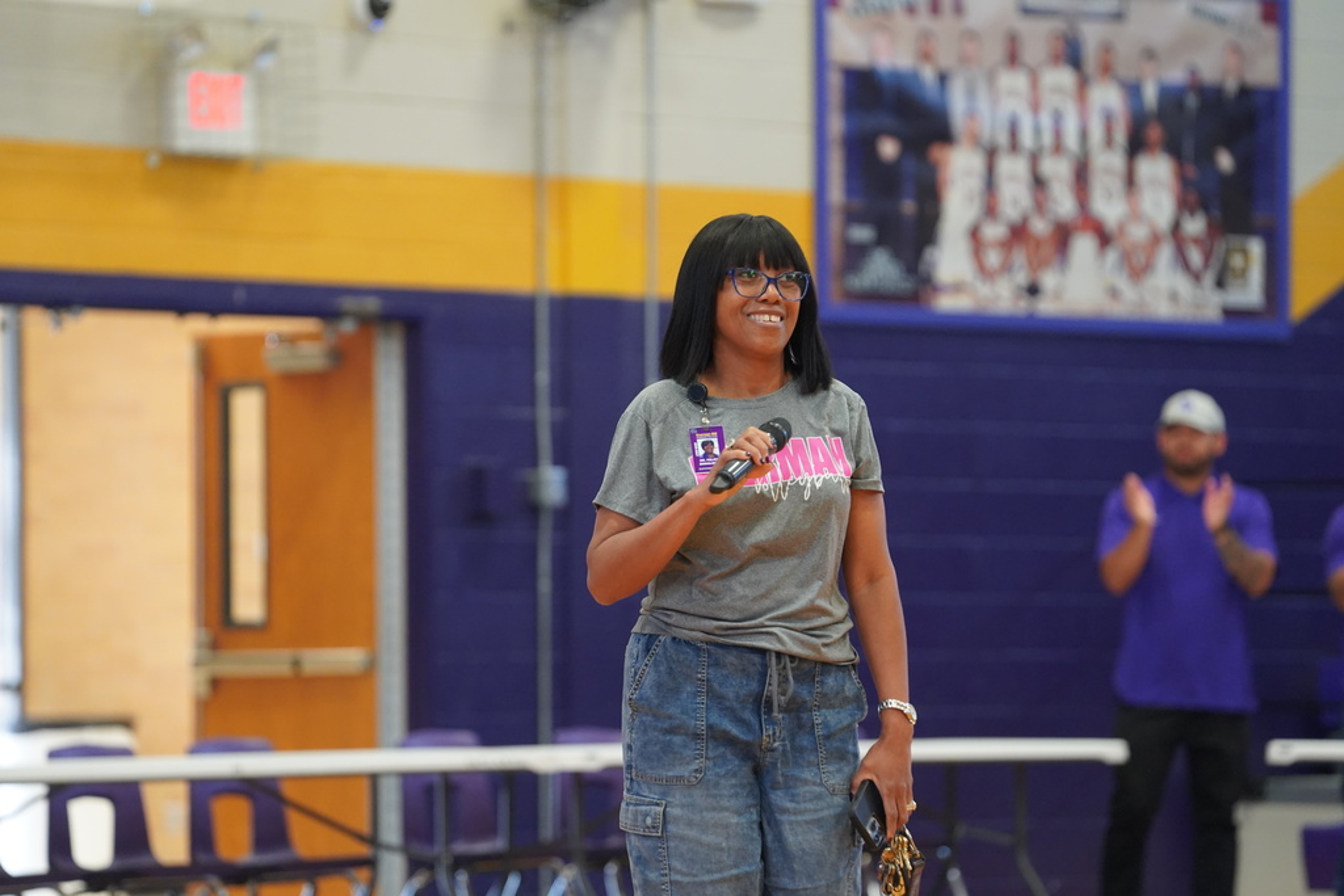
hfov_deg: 10.4
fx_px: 7393
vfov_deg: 6.9
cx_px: 672
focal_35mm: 198
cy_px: 448
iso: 4000
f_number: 4
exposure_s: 1/200
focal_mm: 198
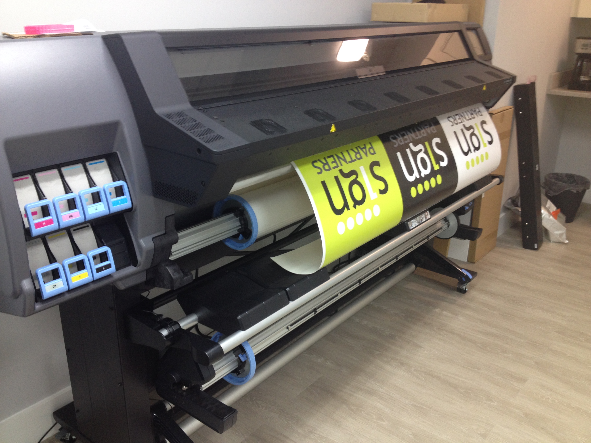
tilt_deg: -22.7
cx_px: 296
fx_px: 598
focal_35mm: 35
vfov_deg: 40.7
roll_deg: -0.8
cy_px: 222
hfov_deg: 52.6
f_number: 2.4
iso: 80
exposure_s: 1/20
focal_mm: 4.28
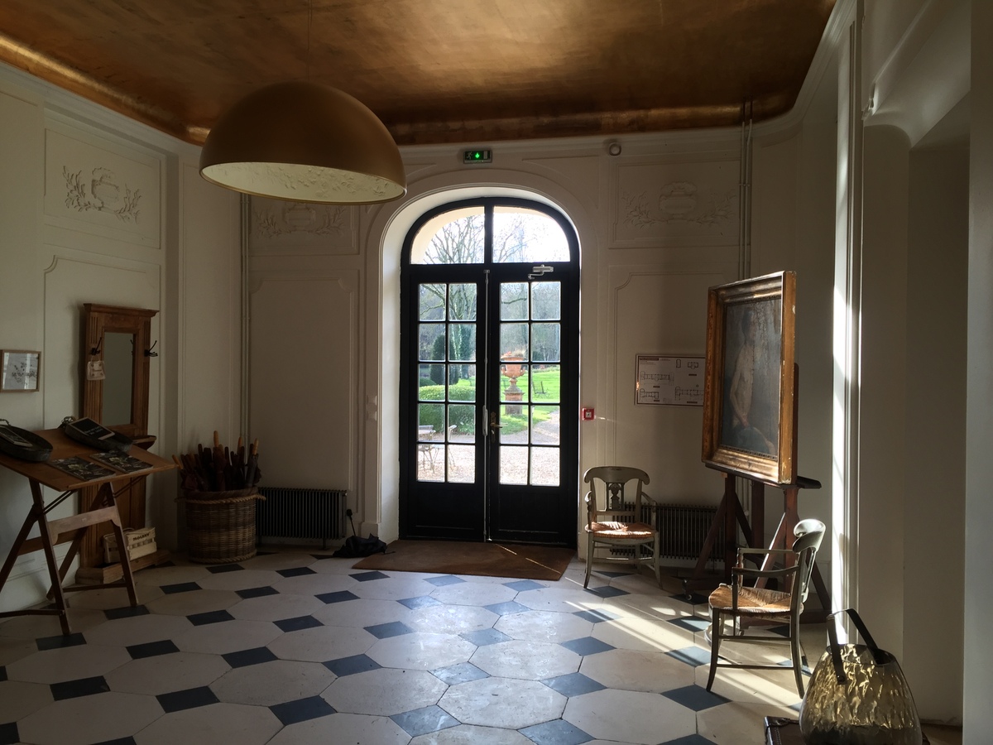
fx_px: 832
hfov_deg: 61.7
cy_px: 372
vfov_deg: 48.2
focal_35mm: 29
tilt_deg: +0.4
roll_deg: +0.0
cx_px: 496
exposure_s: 1/50
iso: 32
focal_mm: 4.15
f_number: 2.2
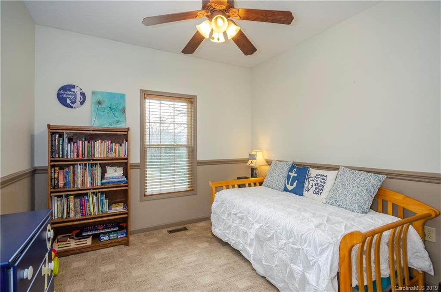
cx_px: 220
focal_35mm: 17
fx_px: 211
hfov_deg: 92.6
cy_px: 146
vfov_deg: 69.3
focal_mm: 11.5
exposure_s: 1/80
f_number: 7.1
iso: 500
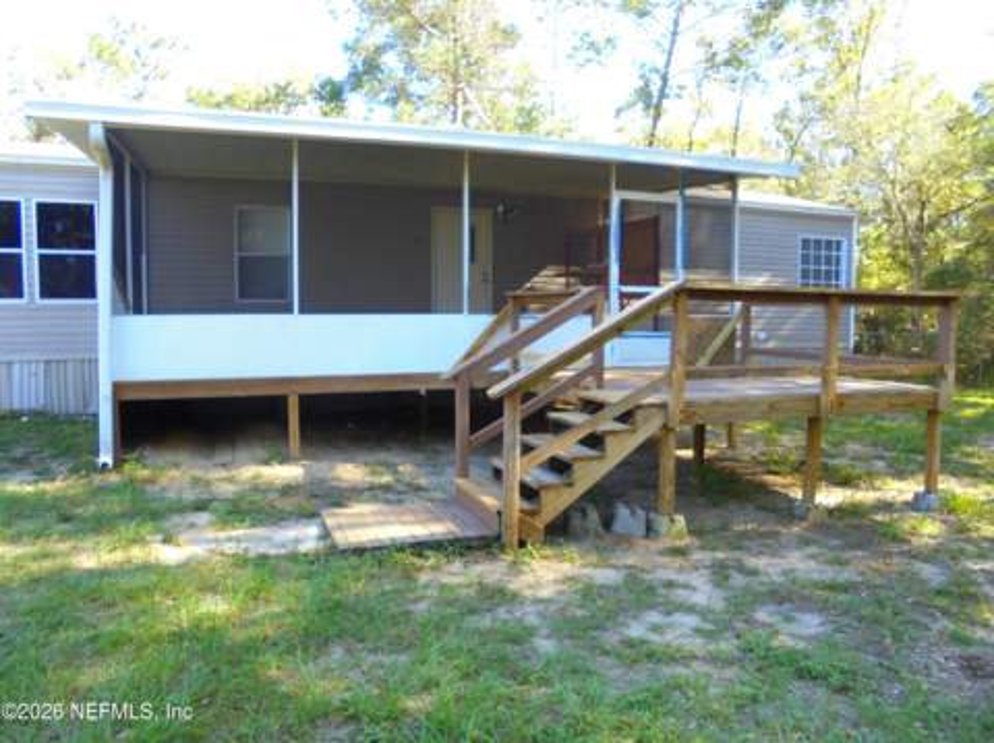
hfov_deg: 67.4
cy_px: 372
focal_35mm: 26
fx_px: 746
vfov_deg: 53.0
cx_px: 497
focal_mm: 4.6
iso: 100
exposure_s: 1/60
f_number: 3.5
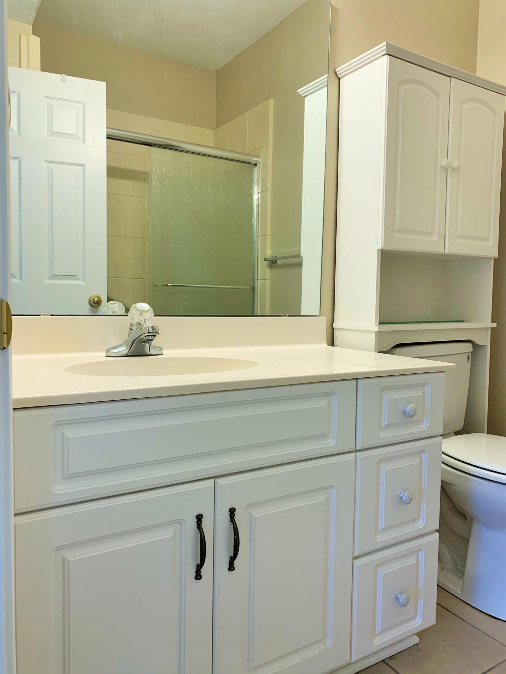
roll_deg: -2.1
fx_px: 507
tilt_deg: -3.3
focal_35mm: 26
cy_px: 337
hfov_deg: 53.1
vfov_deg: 67.3
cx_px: 253
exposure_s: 1/60
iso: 50
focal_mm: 4.25
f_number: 1.8
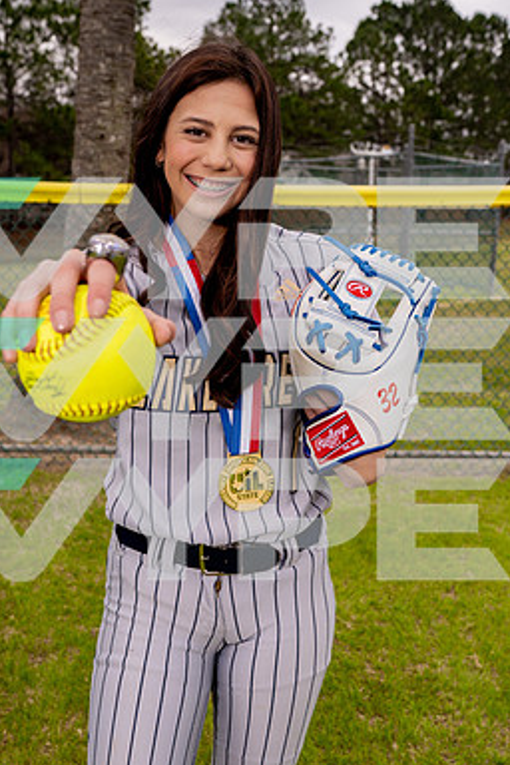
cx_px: 219
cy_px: 381
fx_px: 871
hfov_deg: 32.6
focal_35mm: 41
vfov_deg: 47.4
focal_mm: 35
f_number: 5
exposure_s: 1/250
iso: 100
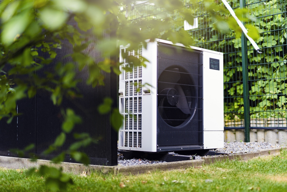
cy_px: 96
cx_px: 144
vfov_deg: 27.0
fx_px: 399
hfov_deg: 39.6
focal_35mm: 50
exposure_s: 1/1000
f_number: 1.4
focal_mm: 50
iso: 400
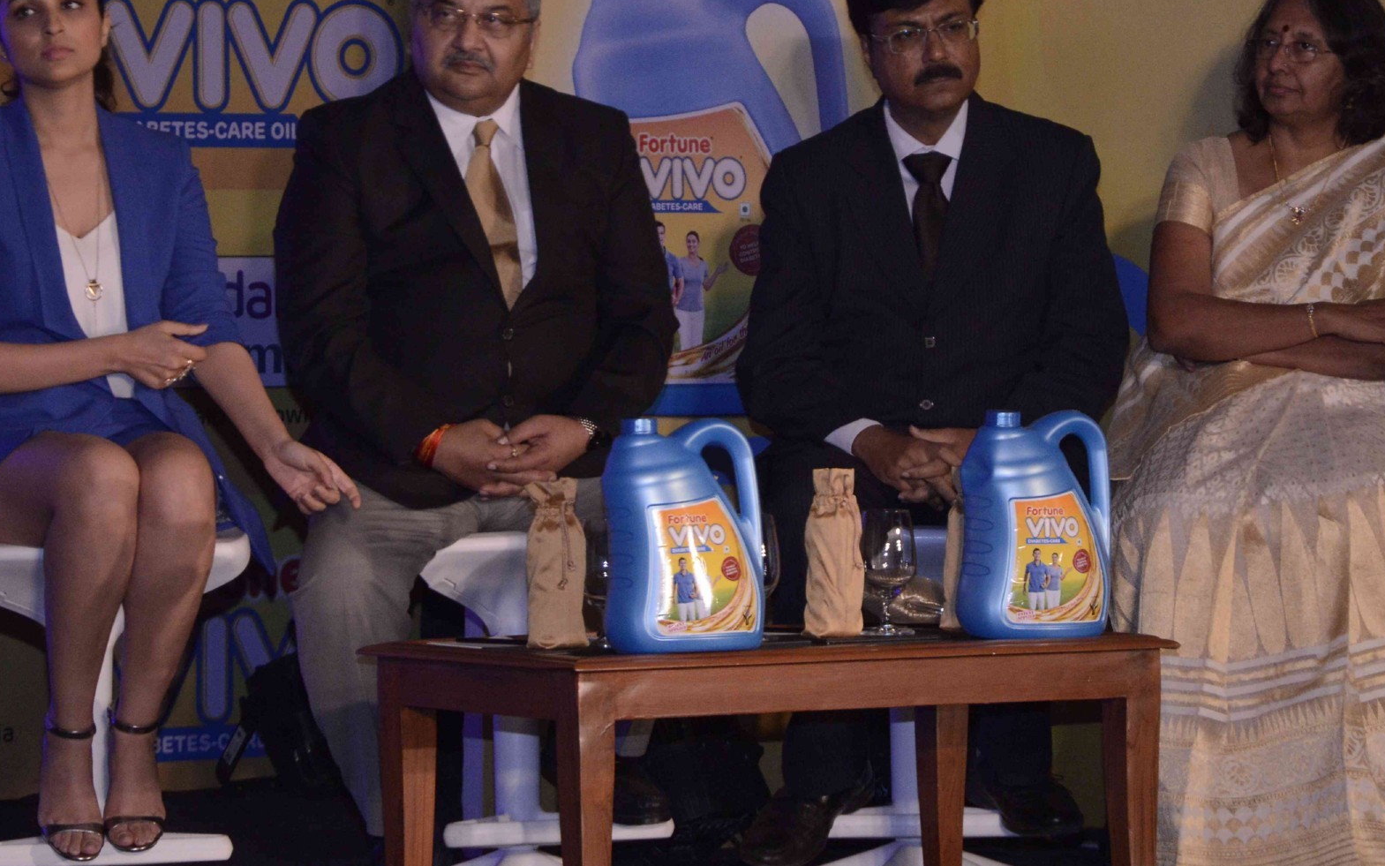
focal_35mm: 202
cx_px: 664
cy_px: 348
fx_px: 7625
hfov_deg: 10.4
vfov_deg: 6.5
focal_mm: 92
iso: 1600
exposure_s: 1/200
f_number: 7.1
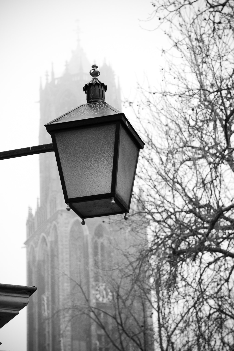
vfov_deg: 19.5
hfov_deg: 13.0
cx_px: 117
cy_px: 176
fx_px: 1024
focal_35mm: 105
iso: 800
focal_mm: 70
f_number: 7.1
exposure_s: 1/250
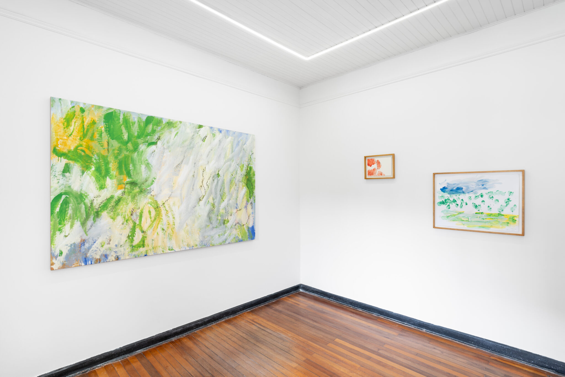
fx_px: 283
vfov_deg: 67.4
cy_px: 188
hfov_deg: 90.0
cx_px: 282
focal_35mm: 18
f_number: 11
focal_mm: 18
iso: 100
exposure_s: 1/2
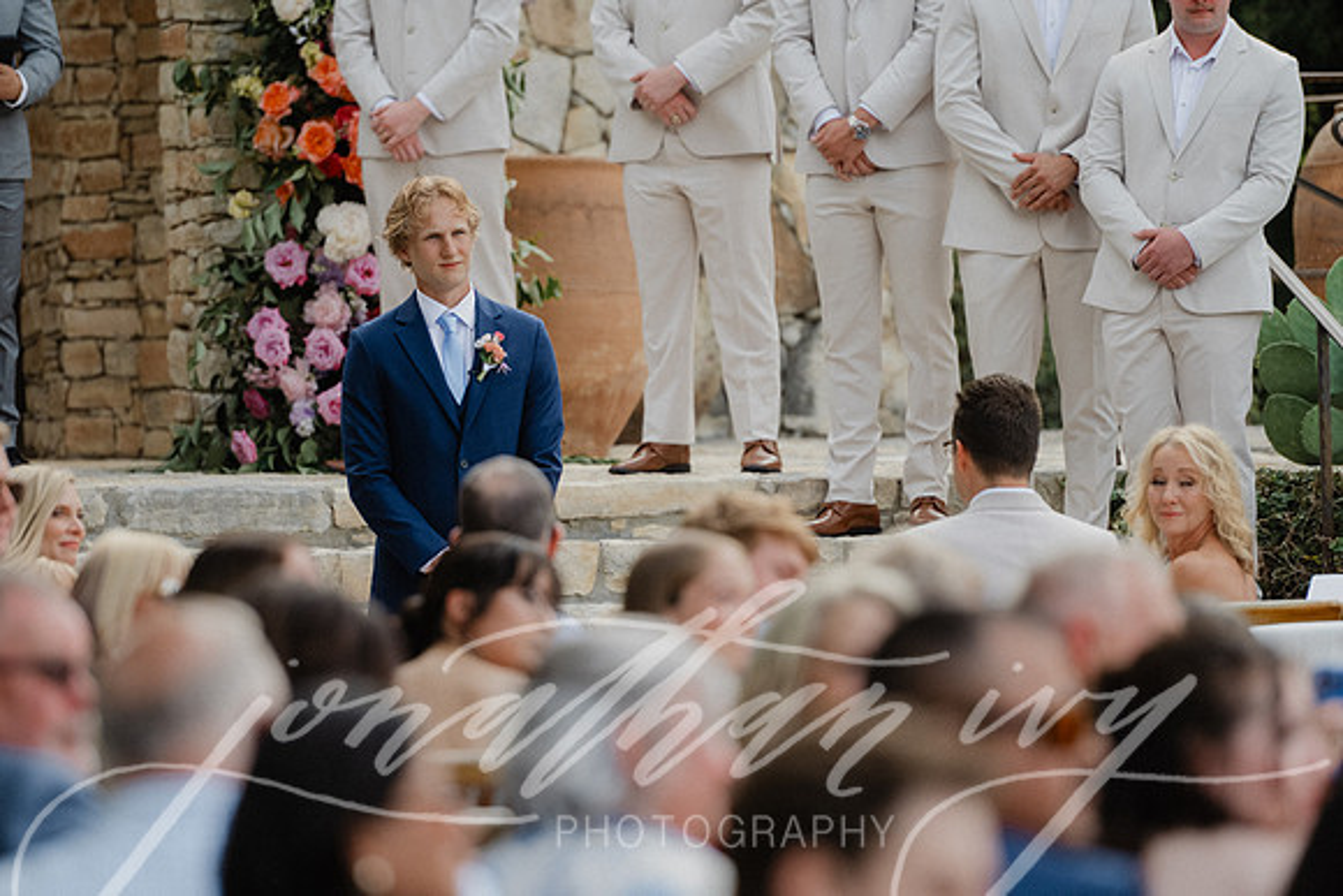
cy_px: 508
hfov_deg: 9.1
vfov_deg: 6.1
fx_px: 8469
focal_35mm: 227
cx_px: 581
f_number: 2.8
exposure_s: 1/2000
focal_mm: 200
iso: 640
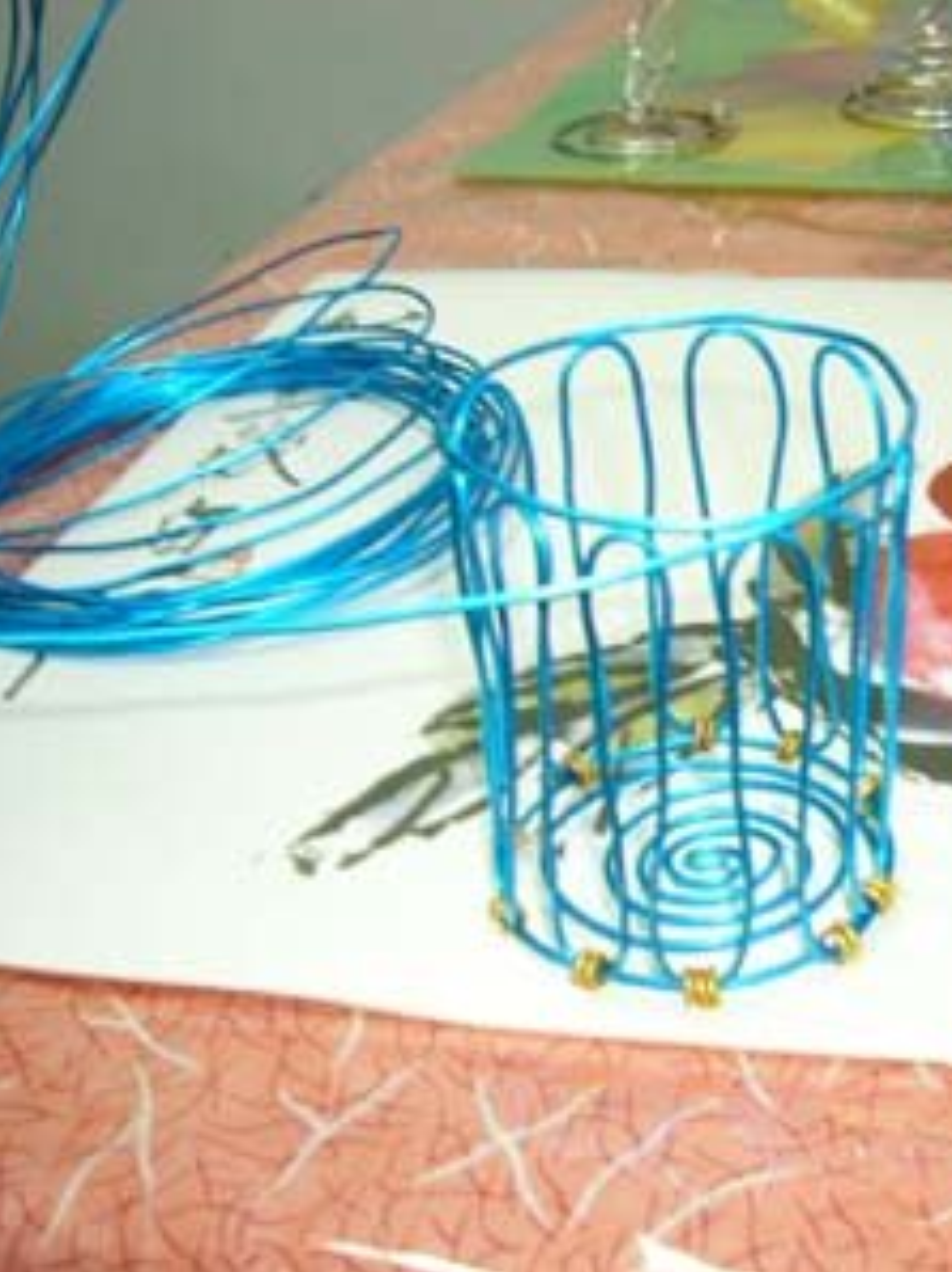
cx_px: 709
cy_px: 636
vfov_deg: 40.5
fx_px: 1726
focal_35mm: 47
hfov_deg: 30.3
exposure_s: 1/8
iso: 100
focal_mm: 5.8
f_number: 2.8
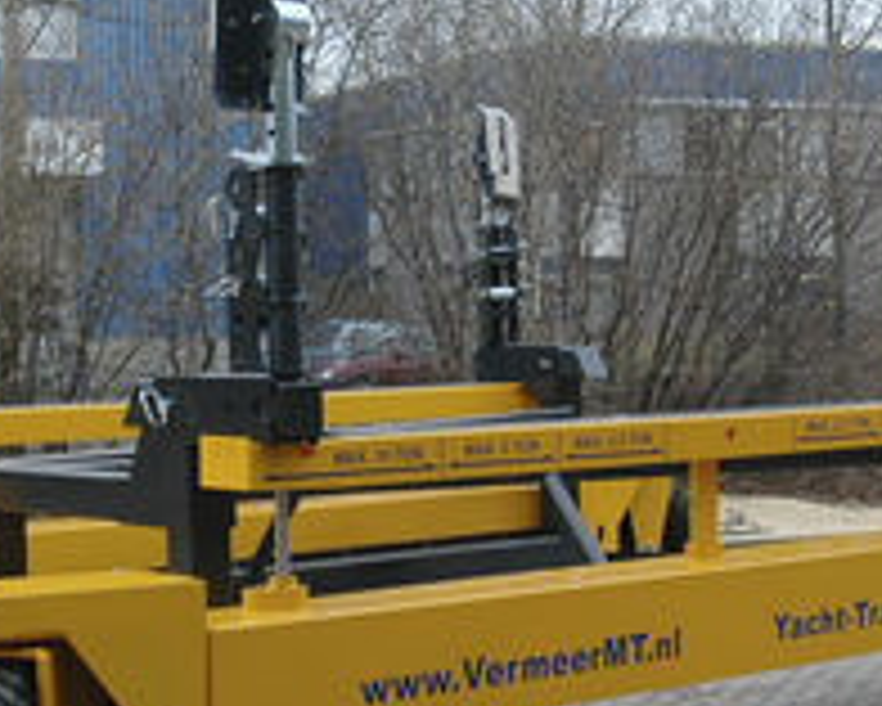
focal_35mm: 86
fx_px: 2246
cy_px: 373
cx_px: 266
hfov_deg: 22.1
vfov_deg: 17.9
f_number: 4
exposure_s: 1/60
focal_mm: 24
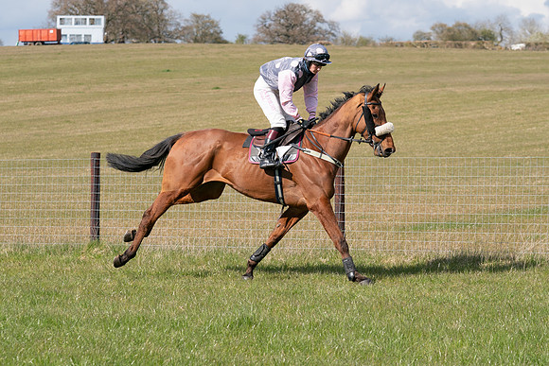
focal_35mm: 151
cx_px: 274
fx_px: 2303
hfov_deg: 13.6
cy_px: 183
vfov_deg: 9.1
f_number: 5
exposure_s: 1/2000
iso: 400
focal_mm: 101
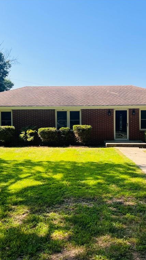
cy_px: 129
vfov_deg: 52.8
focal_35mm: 38
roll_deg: +0.2
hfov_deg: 31.1
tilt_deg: -2.7
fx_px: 262
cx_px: 82
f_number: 1.5
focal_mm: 5.7
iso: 50
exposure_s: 1/2457
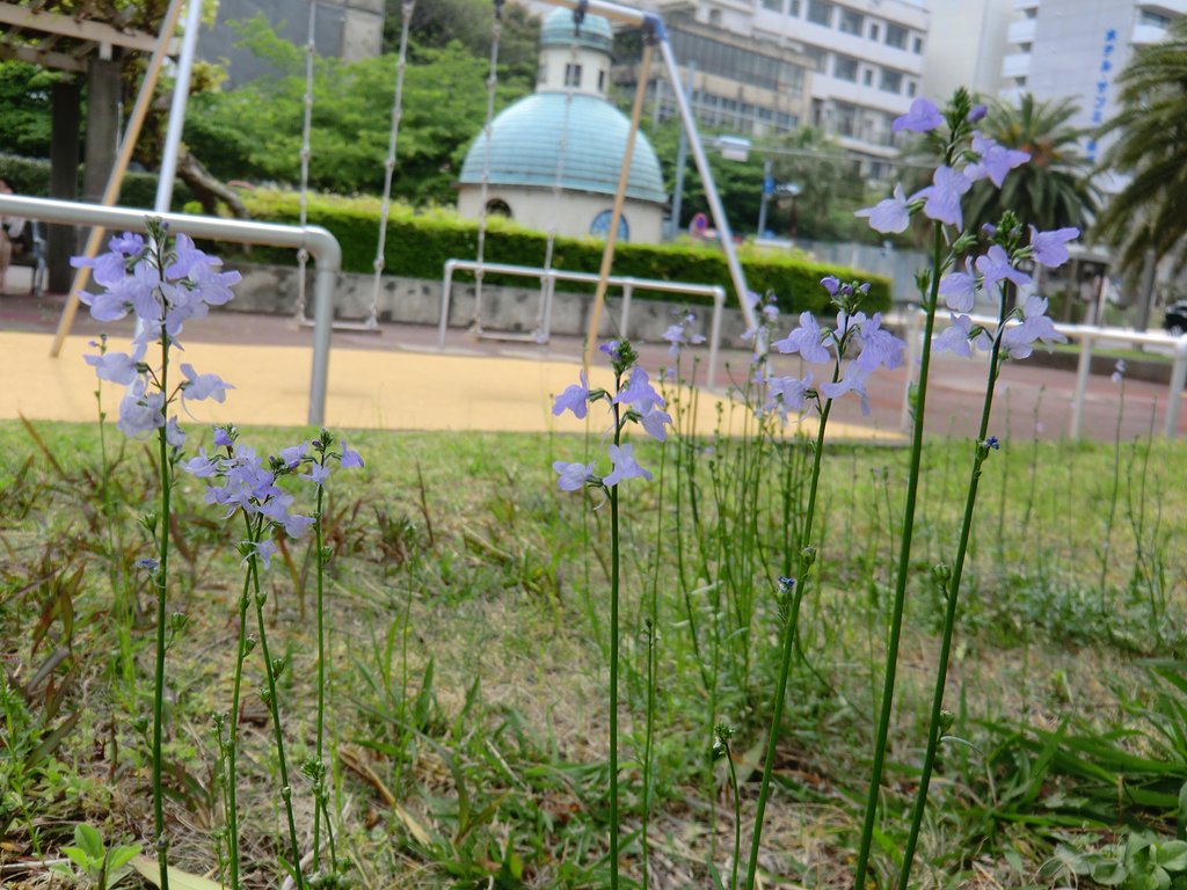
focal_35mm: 34
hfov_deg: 54.0
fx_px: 1166
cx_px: 594
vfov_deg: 41.8
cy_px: 445
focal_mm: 6.1
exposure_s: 1/320
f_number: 3.6
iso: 64
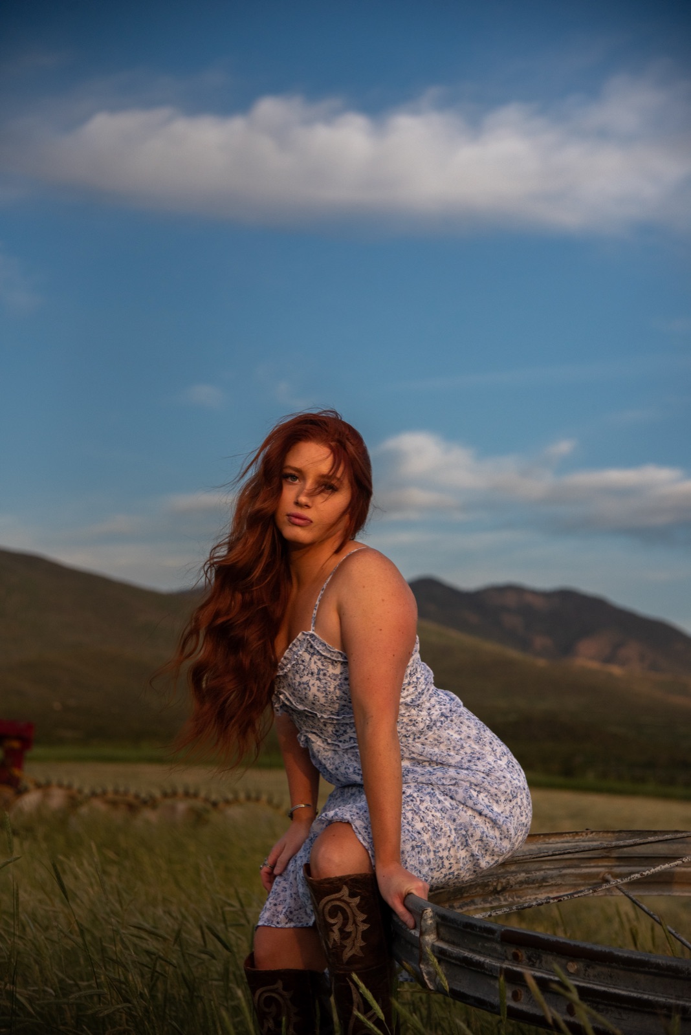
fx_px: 2014
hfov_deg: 19.5
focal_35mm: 70
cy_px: 518
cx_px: 346
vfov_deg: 28.8
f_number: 4.5
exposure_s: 1/4000
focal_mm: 70
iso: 800
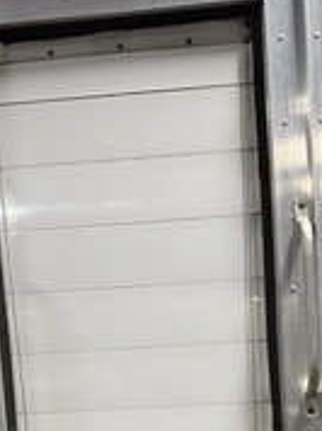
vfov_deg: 32.7
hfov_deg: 27.0
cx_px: 148
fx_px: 671
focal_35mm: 54
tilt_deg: -1.9
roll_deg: +4.9
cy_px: 431
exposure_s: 1/60
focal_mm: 6.76
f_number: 1.78
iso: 200
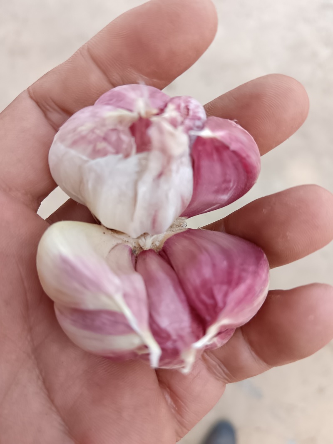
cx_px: 166
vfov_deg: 65.3
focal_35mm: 27
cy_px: 222
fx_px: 346
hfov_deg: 51.3
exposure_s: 1/900
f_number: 1.9
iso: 408
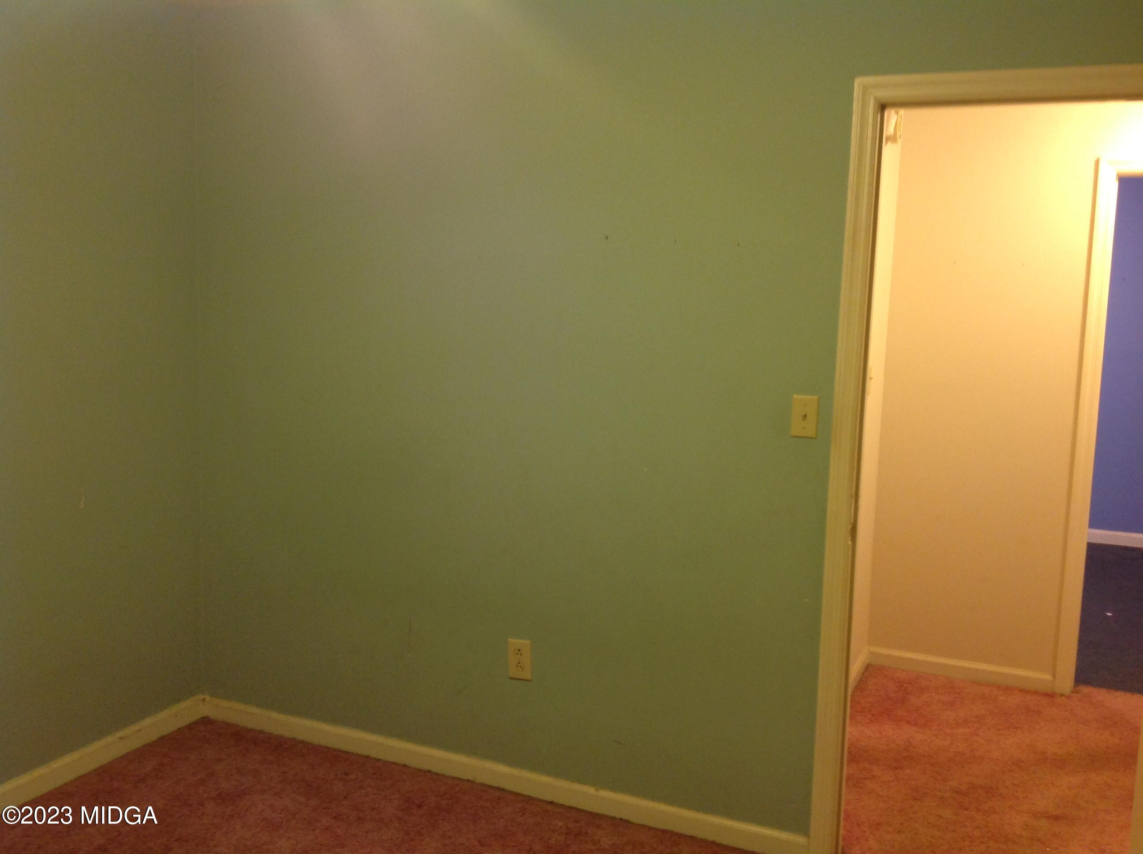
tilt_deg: -7.2
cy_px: 427
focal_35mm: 35
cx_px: 572
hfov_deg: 52.7
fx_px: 1154
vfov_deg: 40.6
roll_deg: -1.1
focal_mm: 4.28
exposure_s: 1/15
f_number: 2.4
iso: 100
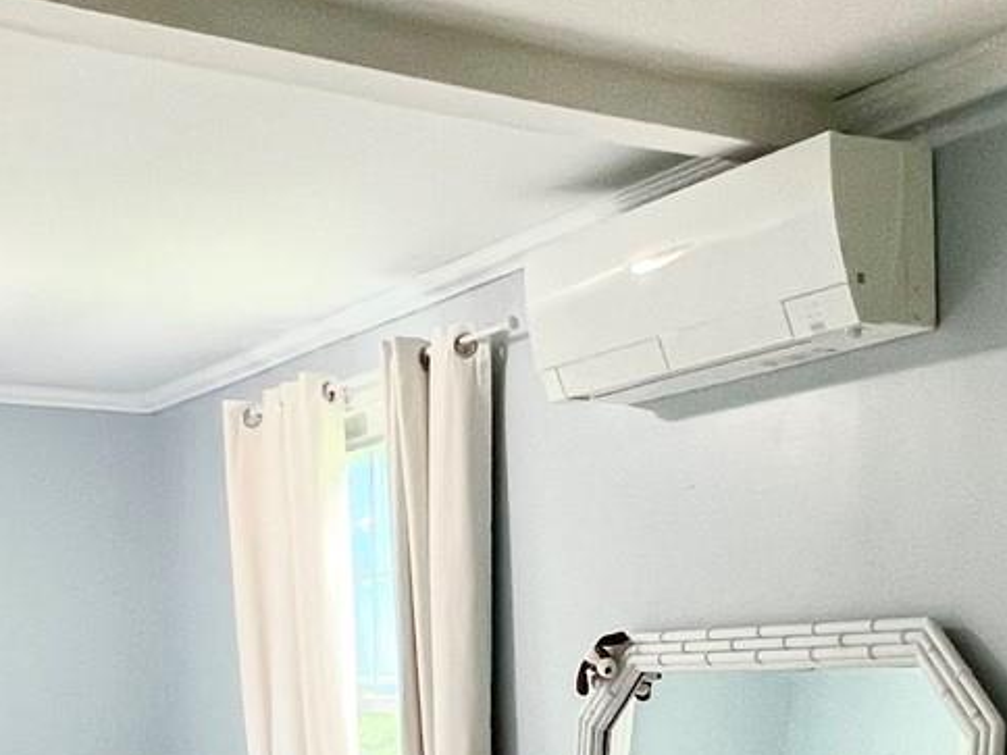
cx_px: 662
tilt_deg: -2.7
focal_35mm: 55
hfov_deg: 34.6
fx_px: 1600
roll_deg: +1.2
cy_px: 718
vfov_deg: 25.5
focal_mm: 1.57
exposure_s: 1/60
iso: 160
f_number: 1.8
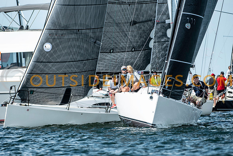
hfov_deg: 4.7
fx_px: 2816
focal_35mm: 435
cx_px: 116
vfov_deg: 3.2
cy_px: 78
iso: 320
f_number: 5
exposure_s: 1/2000
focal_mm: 290
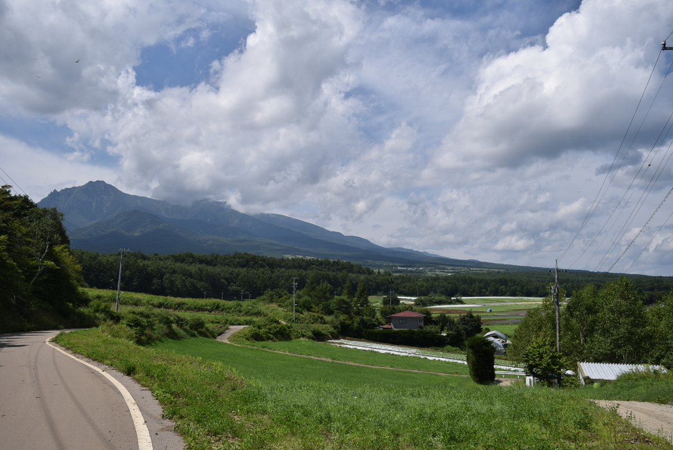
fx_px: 617
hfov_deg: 57.2
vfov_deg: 40.0
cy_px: 225
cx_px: 336
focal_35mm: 33
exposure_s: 1/1600
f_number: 5.6
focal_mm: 22
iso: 100
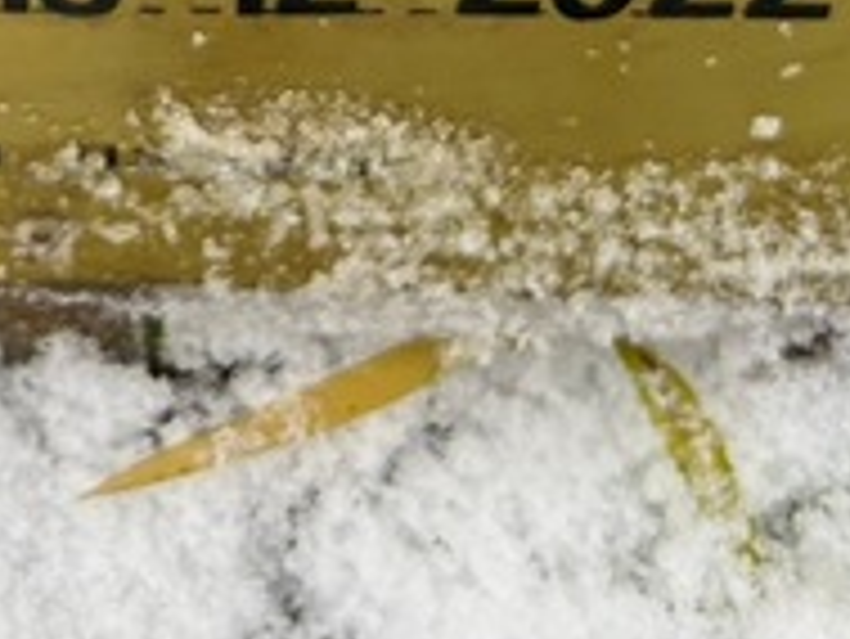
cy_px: -562
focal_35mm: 110
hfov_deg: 17.2
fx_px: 2703
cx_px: -117
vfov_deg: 12.2
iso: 40
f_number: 1.5
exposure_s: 1/175
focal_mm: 5.7
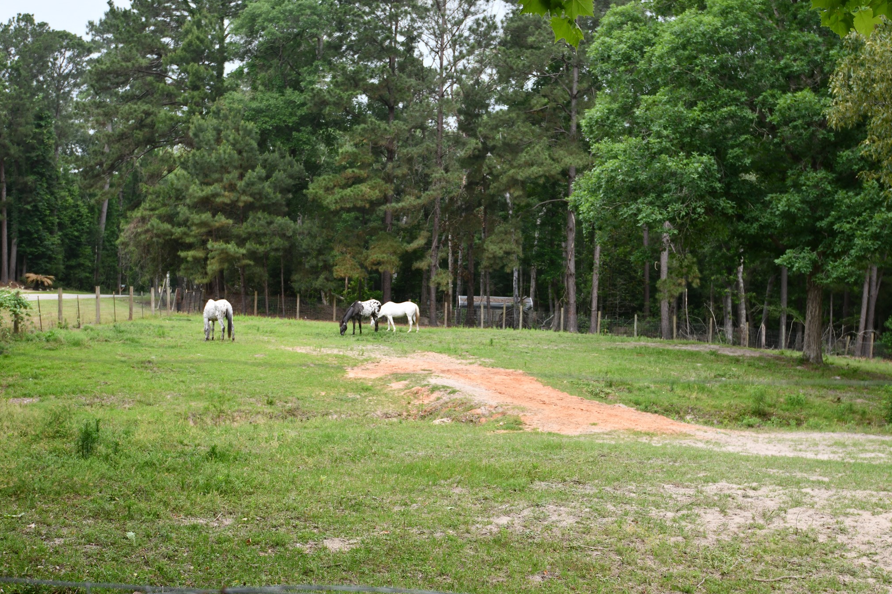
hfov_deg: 48.5
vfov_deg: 33.4
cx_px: 467
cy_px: 291
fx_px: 991
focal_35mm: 40
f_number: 4
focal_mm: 31
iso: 400
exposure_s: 1/320
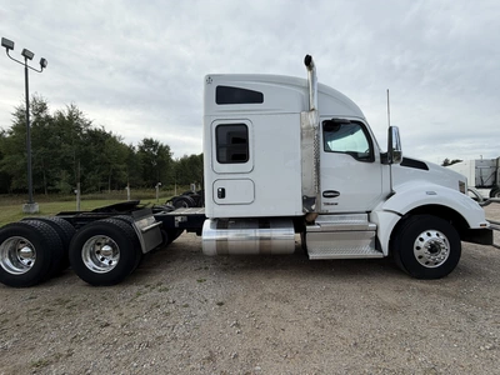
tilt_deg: -0.5
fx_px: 202
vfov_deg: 85.7
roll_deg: +2.1
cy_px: 188
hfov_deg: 102.1
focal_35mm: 14
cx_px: 250
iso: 25
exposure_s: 1/770
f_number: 2.2
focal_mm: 2.22
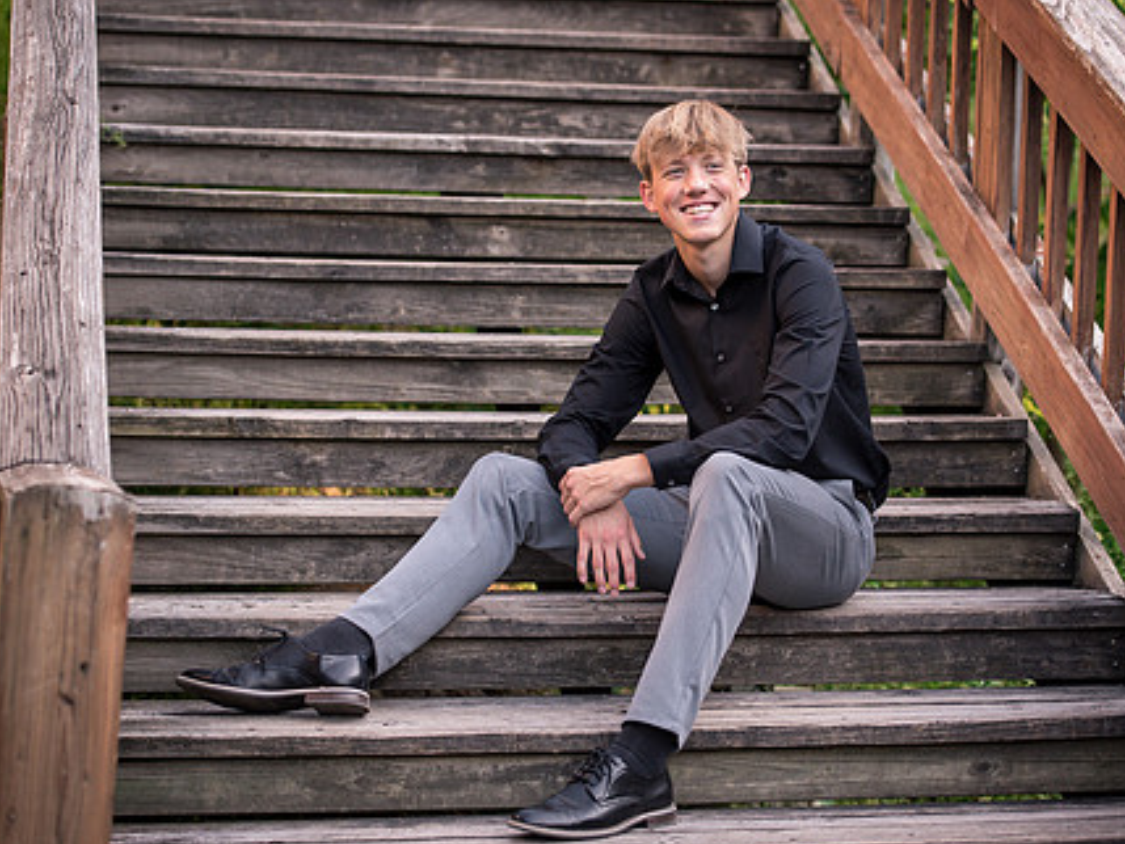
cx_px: 635
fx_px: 2958
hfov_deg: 21.5
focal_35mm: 91
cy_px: 400
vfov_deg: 16.2
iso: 800
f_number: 3.2
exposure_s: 1/640
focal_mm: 70
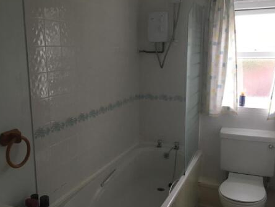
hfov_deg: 48.9
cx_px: 121
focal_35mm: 38
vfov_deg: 37.7
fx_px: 302
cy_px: 108
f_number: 2.2
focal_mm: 4.15
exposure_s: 1/33
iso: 40
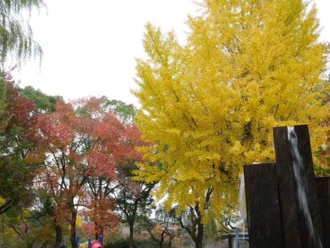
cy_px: 124
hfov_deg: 46.8
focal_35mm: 40
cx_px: 165
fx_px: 382
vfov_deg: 36.0
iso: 400
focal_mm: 20
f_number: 16
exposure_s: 1/20
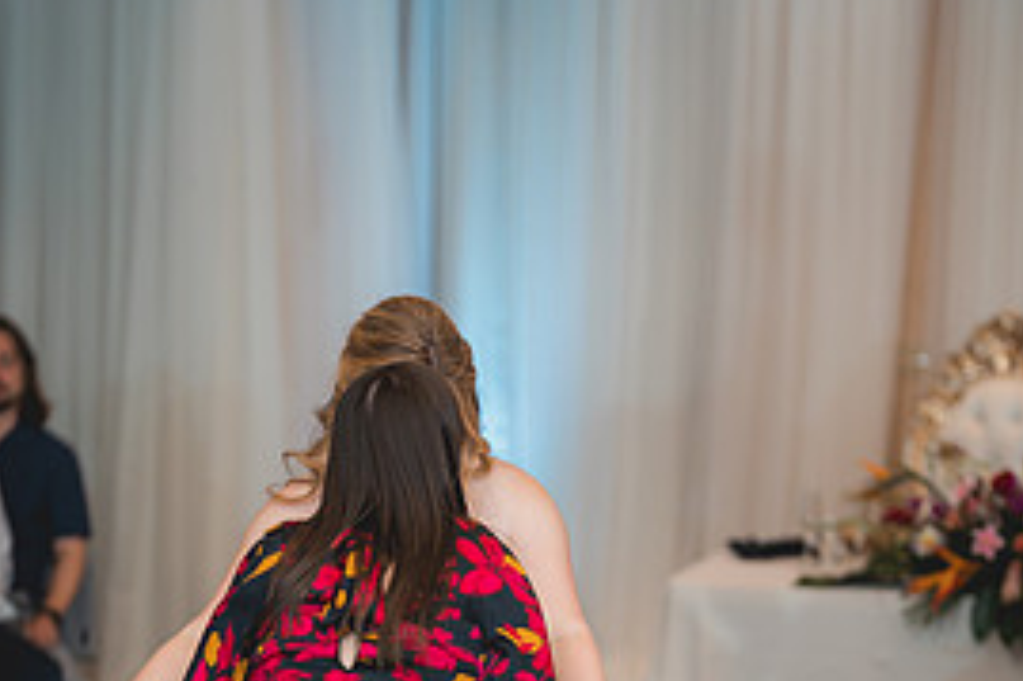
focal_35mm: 108
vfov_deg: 12.5
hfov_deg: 18.9
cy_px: 691
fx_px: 3067
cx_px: 540
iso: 80
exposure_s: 1/250
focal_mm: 50
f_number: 1.2
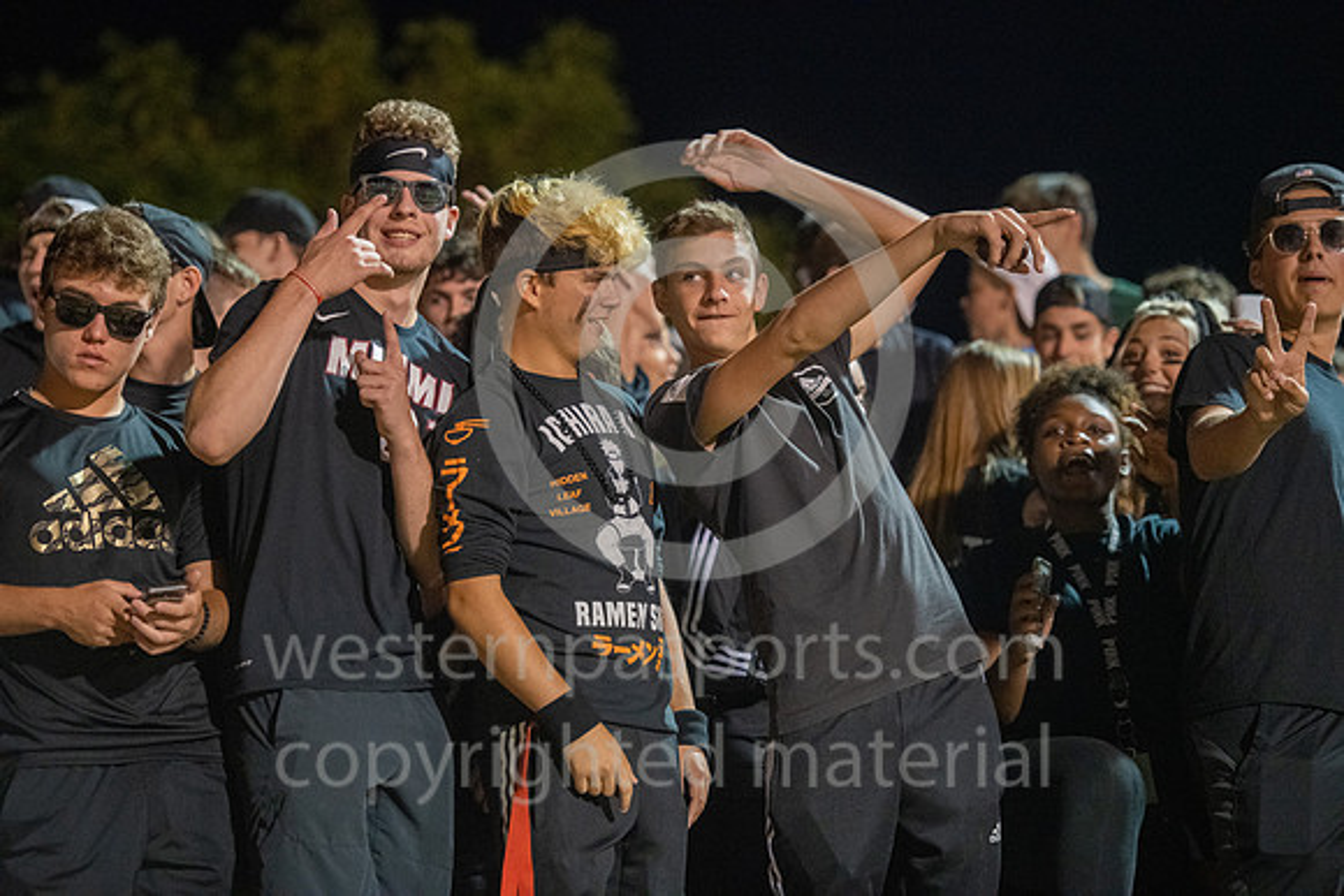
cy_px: 448
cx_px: 672
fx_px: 4556
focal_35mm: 122
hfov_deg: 16.8
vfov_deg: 11.2
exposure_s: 1/400
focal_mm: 122
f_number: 2.8
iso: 6400
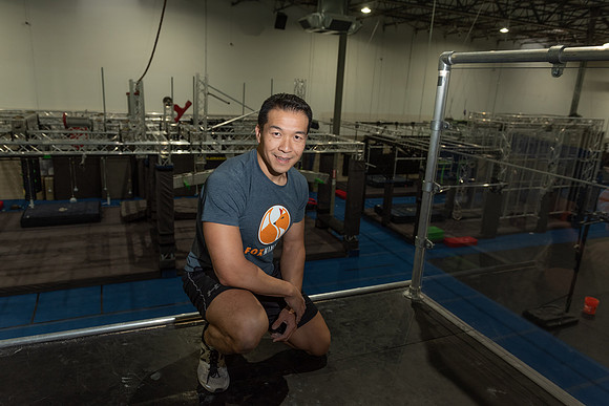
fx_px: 440
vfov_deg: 49.6
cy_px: 203
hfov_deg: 69.4
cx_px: 304
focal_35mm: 26
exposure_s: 1/160
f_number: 4
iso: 800
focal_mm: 26
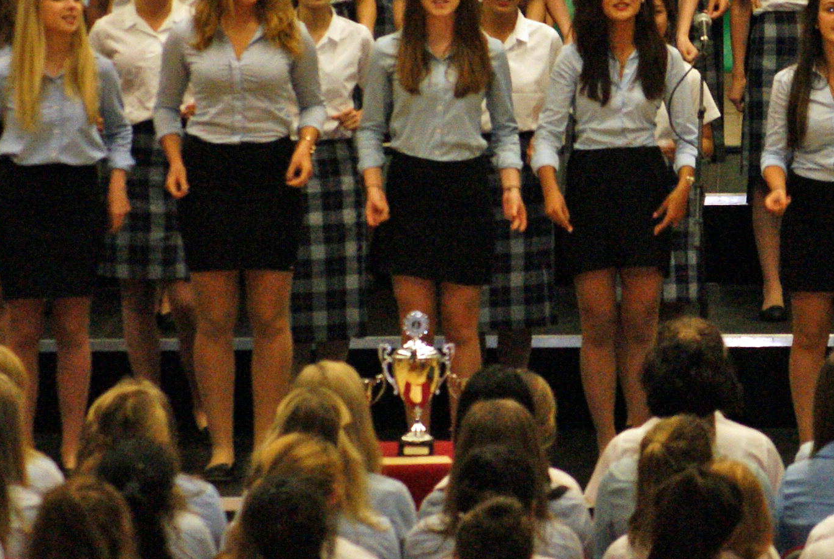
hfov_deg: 4.8
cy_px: 92
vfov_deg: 3.2
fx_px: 9883
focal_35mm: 426
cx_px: 856
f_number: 5.6
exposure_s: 1/125
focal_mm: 100
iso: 400
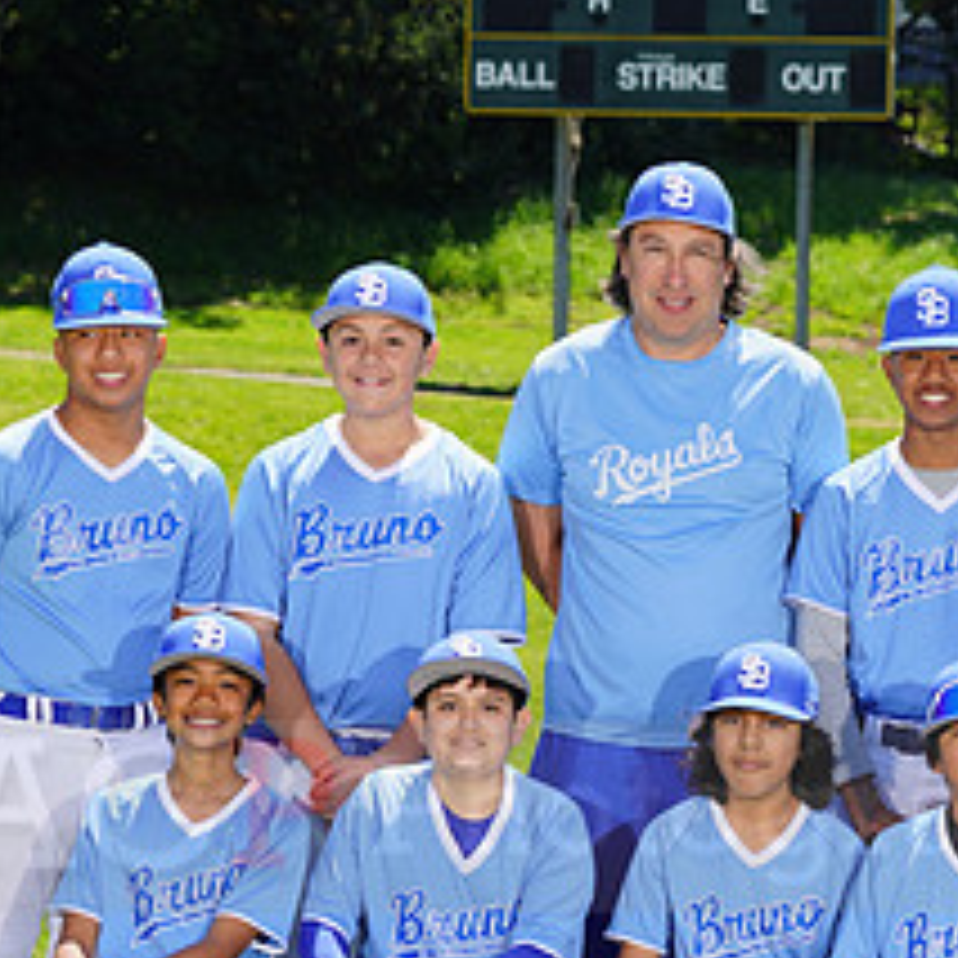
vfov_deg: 7.6
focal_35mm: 231
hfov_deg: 7.6
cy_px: 780
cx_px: 679
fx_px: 7233
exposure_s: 1/250
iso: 100
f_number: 8
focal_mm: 100
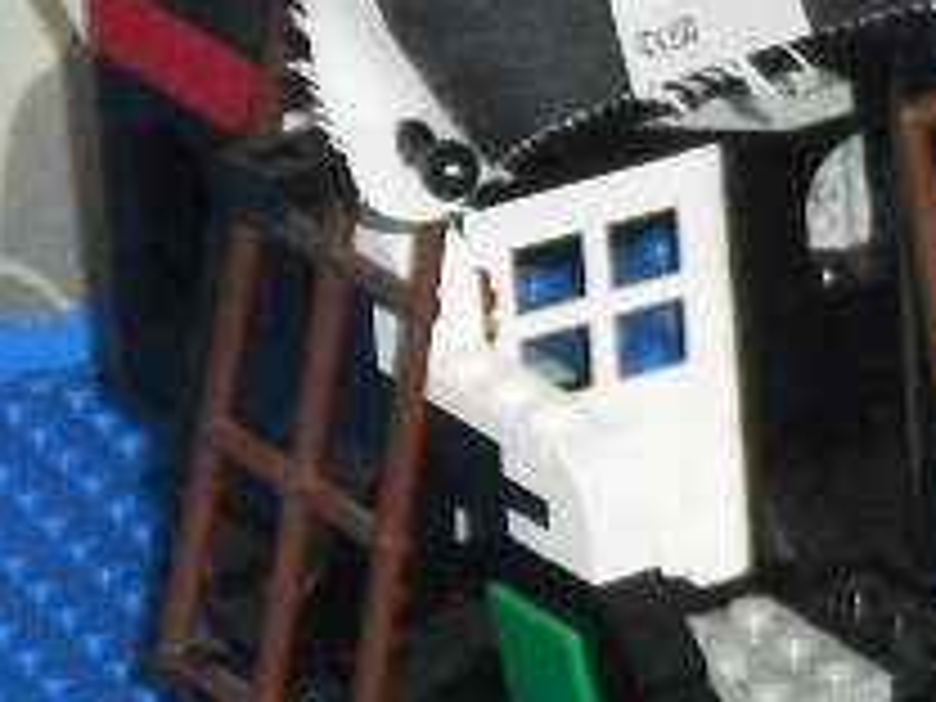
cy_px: 999
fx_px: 14006
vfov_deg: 2.9
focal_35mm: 518
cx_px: 1220
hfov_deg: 3.8
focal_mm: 18.9
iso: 200
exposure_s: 1/60
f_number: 5.8
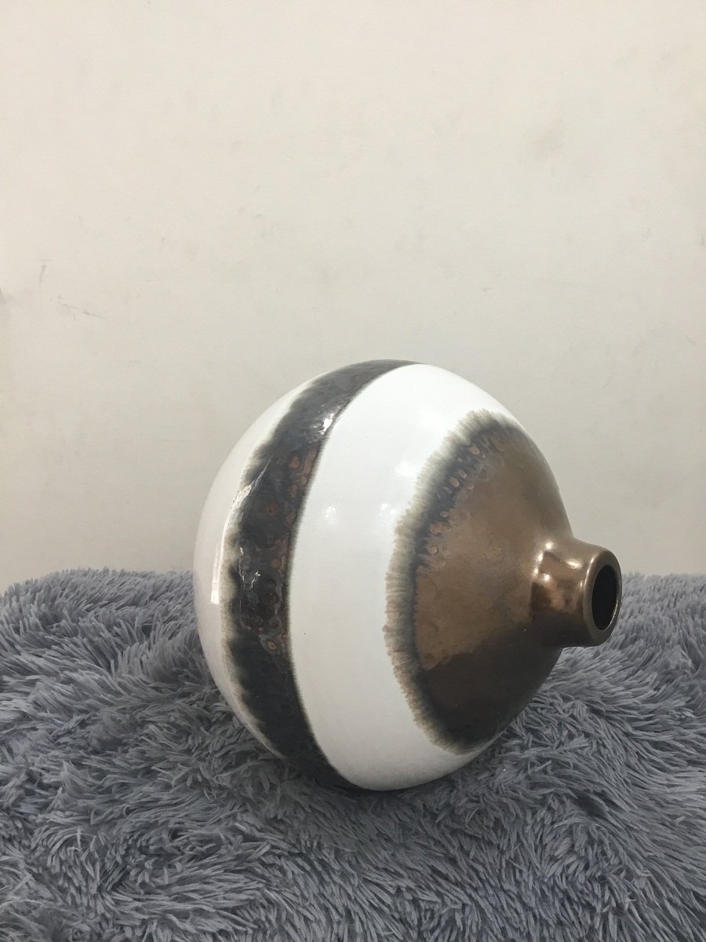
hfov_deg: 45.4
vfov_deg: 58.4
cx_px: 353
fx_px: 843
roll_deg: +0.3
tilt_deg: -14.9
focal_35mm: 31
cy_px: 471
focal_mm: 3.3
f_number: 2.4
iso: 80
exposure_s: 1/33
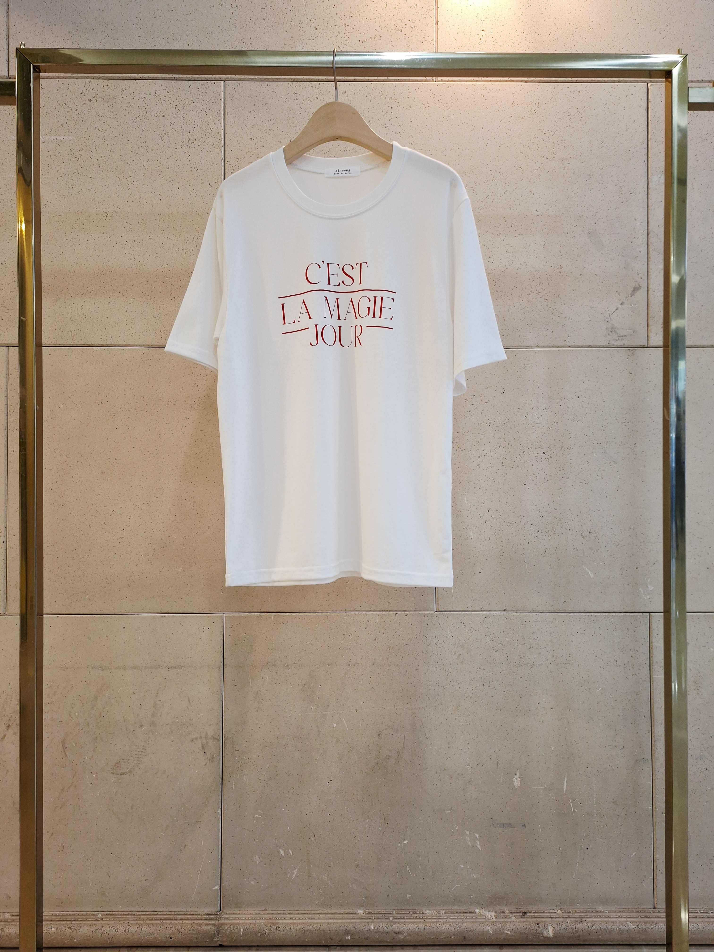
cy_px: 476
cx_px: 357
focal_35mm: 25
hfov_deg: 54.9
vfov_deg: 69.4
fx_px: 688
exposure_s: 1/120
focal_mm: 5.23
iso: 160
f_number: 1.8
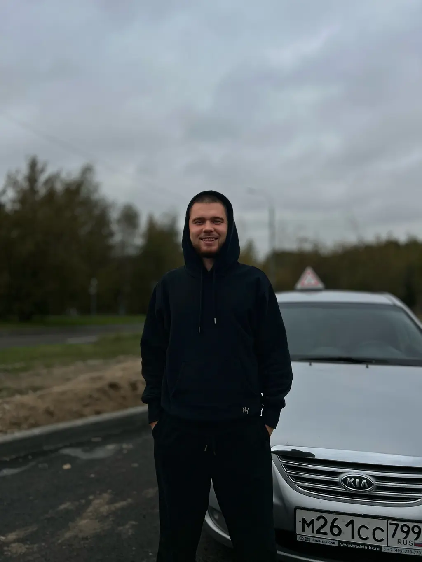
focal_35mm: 26
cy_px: 281
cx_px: 211
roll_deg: -1.0
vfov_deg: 67.3
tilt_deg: +1.7
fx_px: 423
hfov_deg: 53.1
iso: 50
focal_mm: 5.7
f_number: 1.5
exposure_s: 1/10309
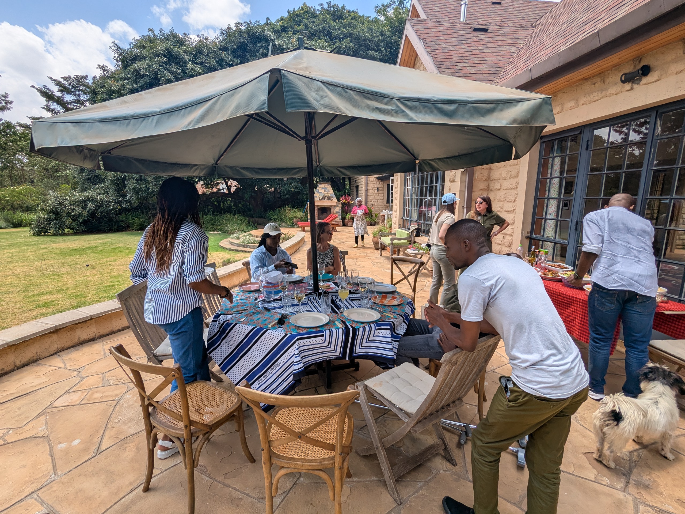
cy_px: 257
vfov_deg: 78.1
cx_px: 342
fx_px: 317
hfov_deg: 94.5
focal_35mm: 16
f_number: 2.2
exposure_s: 1/1333
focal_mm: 2.35
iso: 47
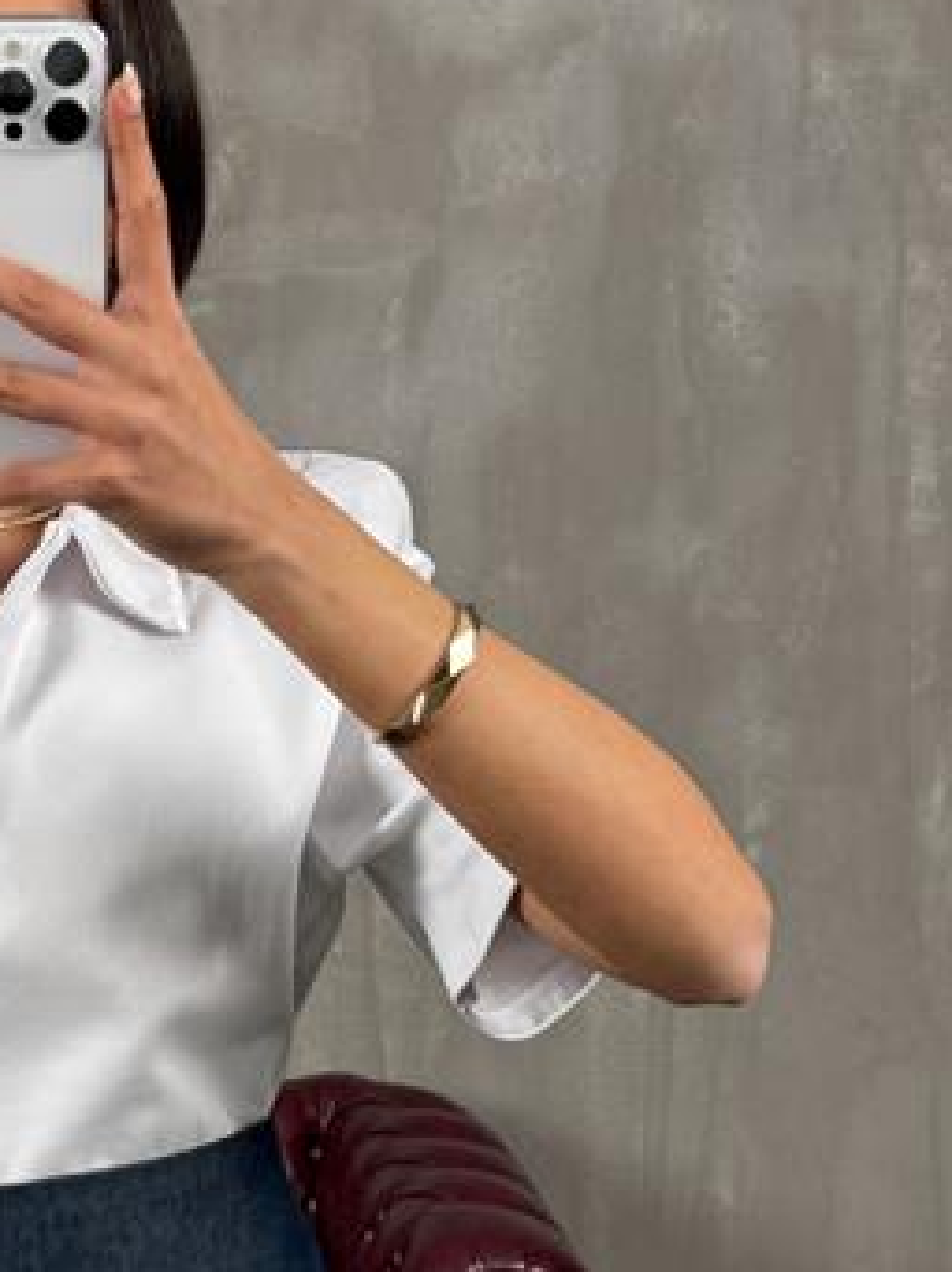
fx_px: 2423
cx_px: 80
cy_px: 677
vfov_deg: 29.4
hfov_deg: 21.7
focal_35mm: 66
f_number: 1.78
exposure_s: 1/121
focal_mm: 6.76
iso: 160
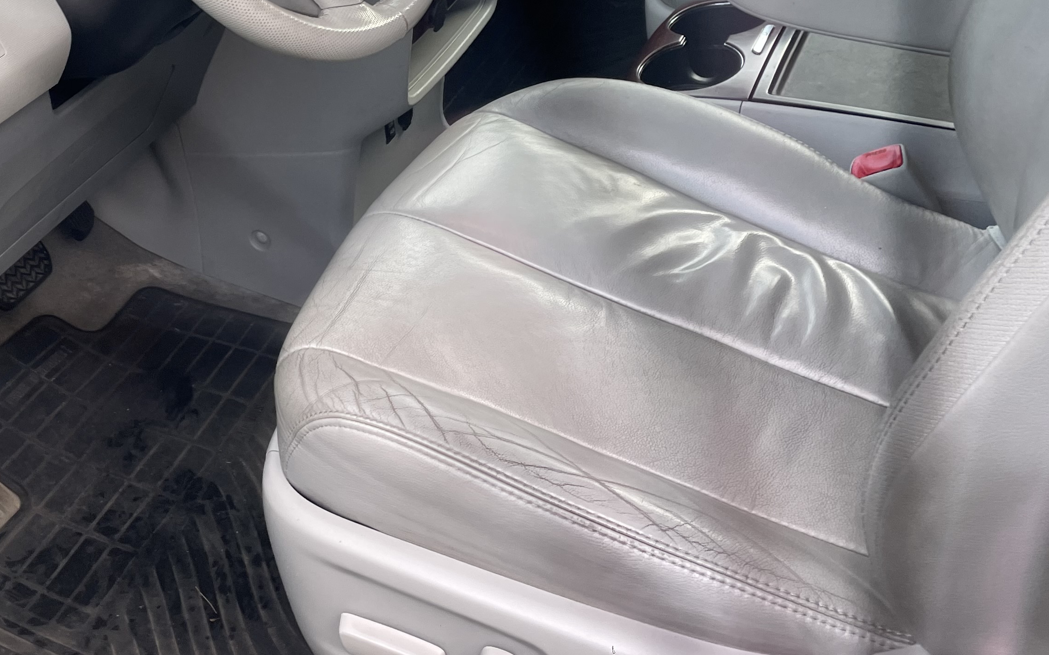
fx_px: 1401
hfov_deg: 40.3
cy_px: 62
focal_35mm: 49
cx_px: 316
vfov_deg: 25.5
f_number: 1.6
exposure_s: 1/121
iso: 50
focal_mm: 4.2
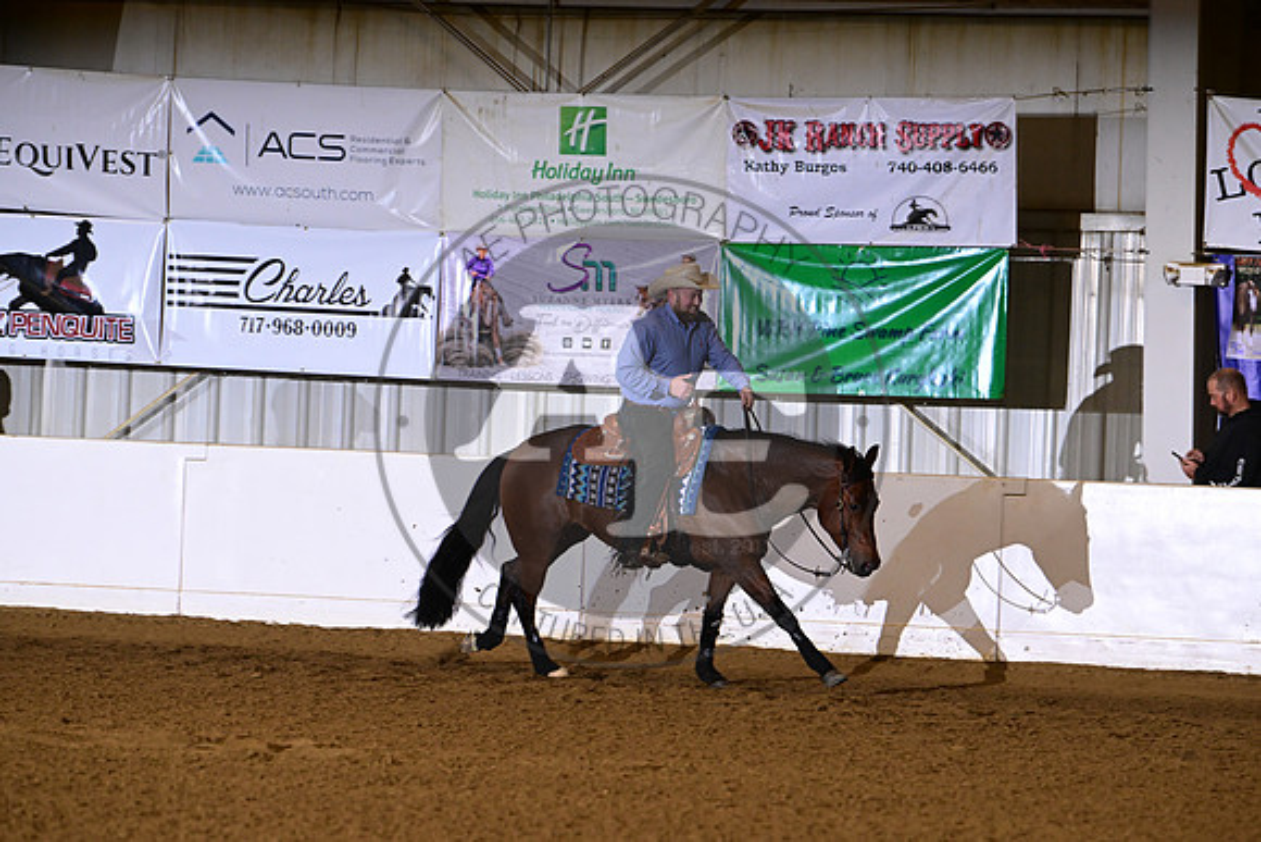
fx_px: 7007
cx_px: 630
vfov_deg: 6.9
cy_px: 421
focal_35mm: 200
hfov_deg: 10.3
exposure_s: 1/200
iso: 2500
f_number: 5
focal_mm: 200
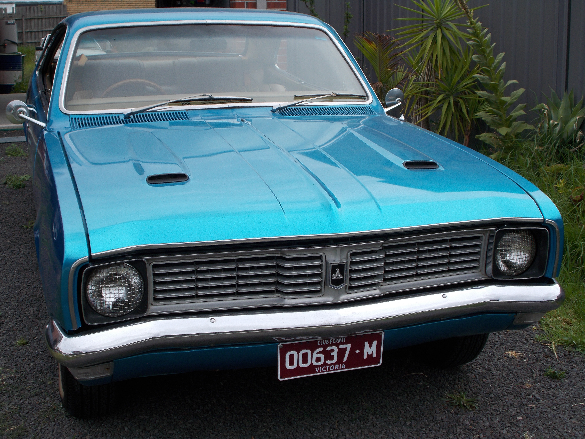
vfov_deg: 29.1
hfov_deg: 38.2
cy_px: 220
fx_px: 845
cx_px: 292
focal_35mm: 50
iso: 80
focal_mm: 9
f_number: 4.5
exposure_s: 1/320
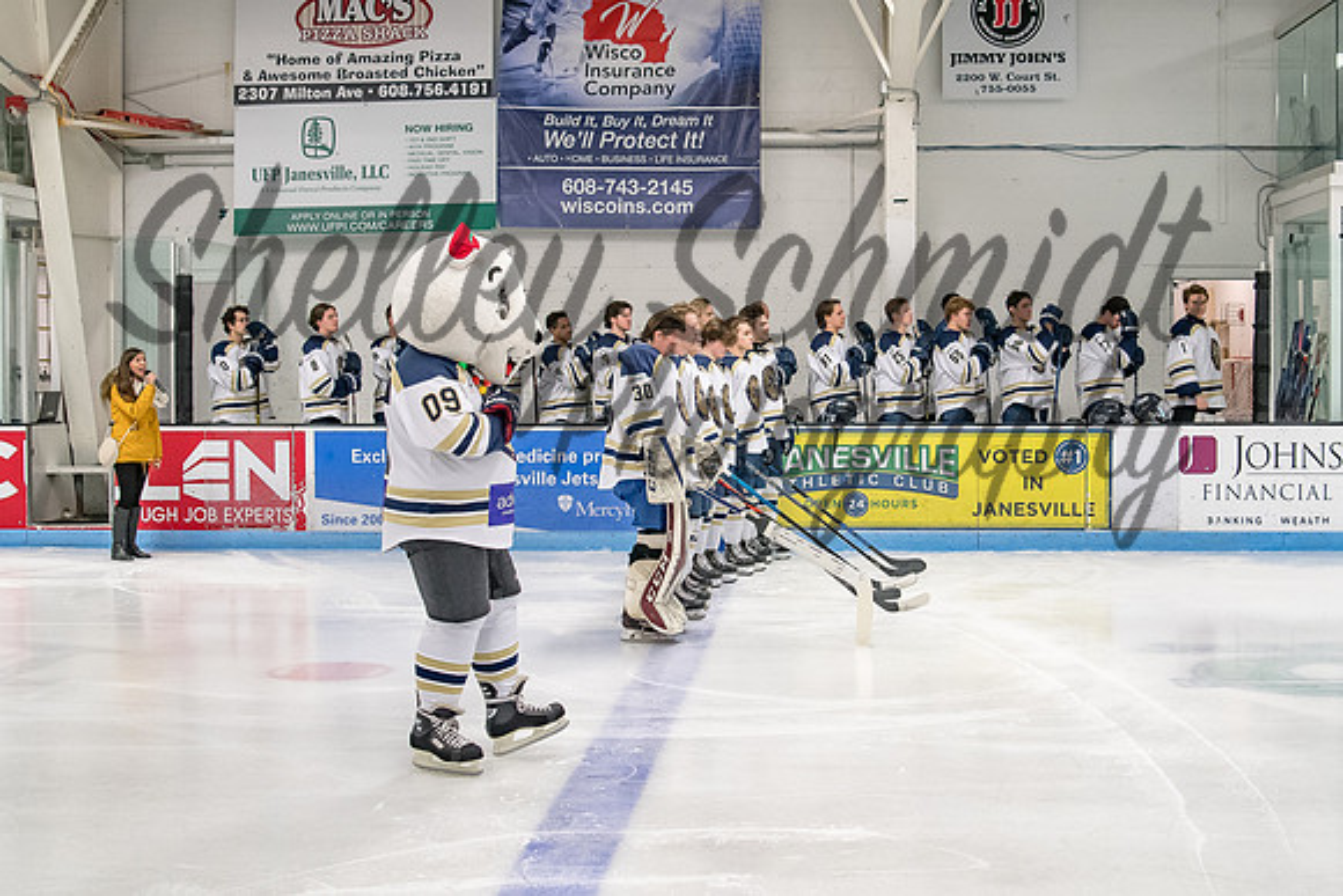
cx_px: 788
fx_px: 1865
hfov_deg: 39.5
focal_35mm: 50
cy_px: 401
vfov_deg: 27.0
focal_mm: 28
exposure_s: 1/250
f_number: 5
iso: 1600
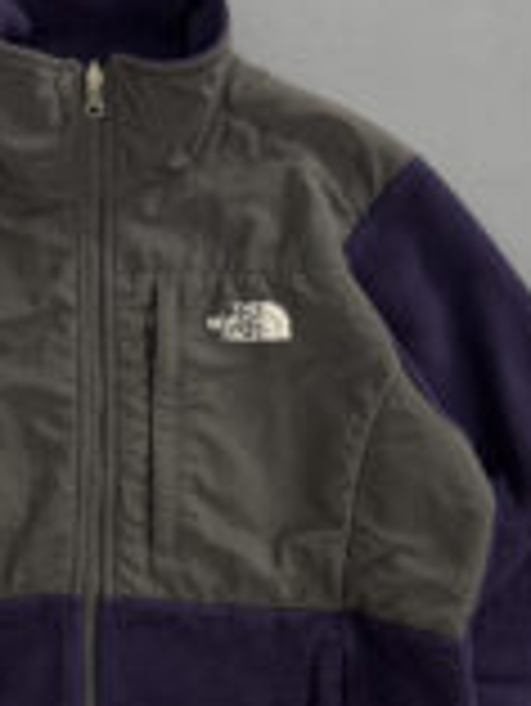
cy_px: 522
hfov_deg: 23.7
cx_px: 117
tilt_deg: -84.4
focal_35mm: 61
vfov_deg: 31.2
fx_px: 1246
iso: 160
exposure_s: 1/60
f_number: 1.78
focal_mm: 6.76
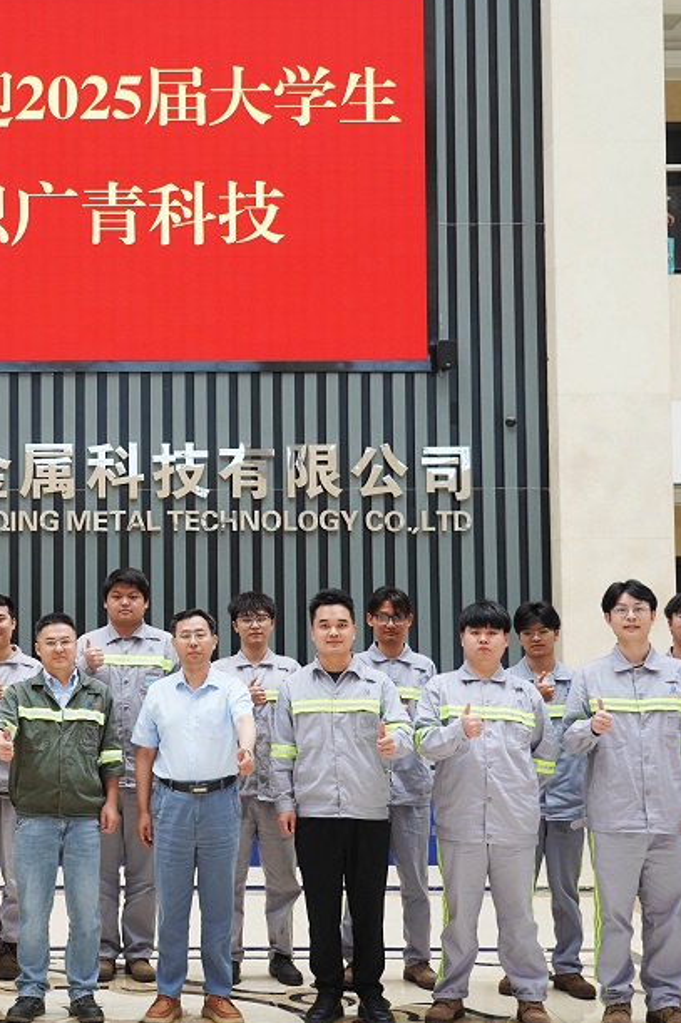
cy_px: 534
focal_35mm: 54
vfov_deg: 36.9
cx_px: 59
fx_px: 1533
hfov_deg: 24.3
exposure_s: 1/160
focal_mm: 33
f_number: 4
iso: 500
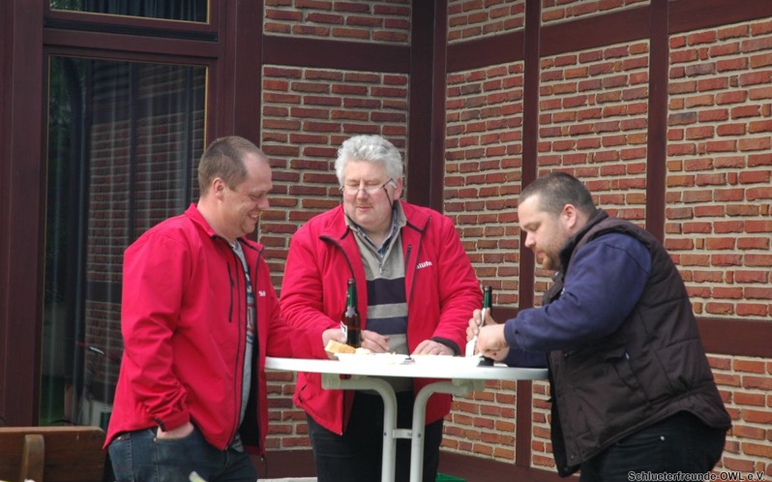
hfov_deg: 21.9
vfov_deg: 13.7
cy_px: 230
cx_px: 386
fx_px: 1998
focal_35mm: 95
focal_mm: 62
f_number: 6.3
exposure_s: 1/125
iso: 400
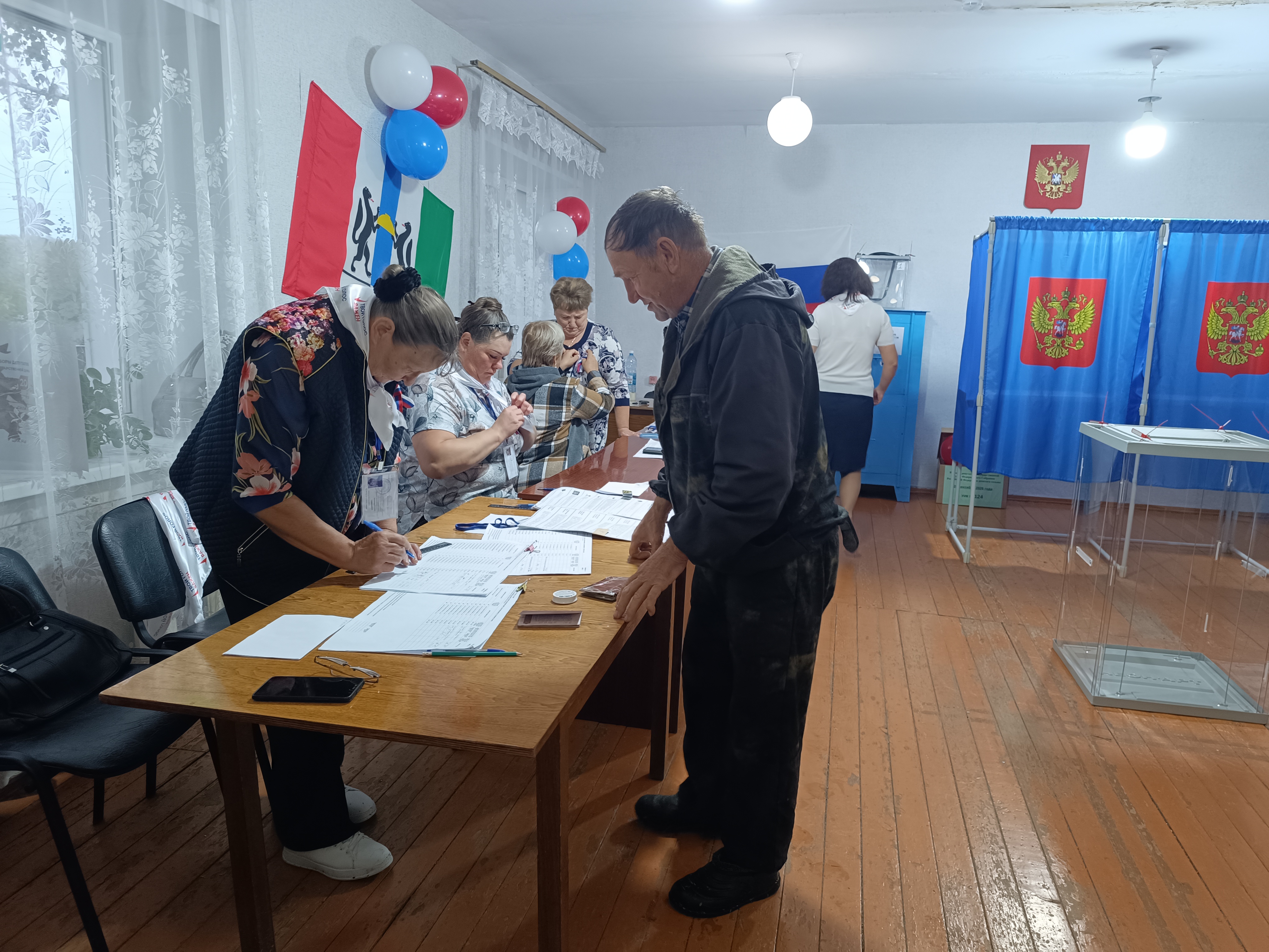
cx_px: 634
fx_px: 880
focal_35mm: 24
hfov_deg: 71.6
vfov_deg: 56.8
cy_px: 476
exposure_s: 1/50
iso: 839
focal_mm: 6.14
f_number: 1.65
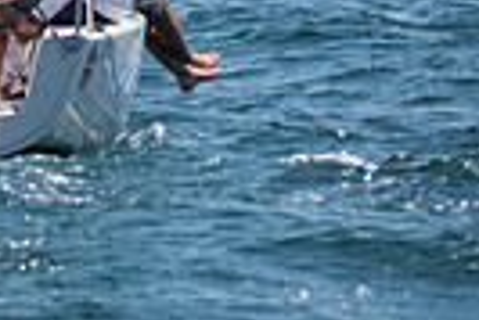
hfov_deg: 3.8
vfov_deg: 2.5
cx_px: -486
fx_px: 7206
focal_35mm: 541
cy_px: -358
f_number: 6.3
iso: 200
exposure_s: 1/1250
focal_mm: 82
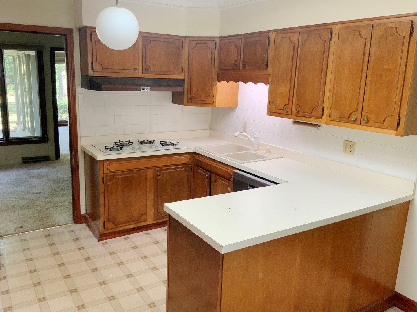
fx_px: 349
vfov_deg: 48.2
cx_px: 208
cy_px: 156
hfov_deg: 61.7
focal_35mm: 29
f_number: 1.8
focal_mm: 3
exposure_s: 1/60
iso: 50
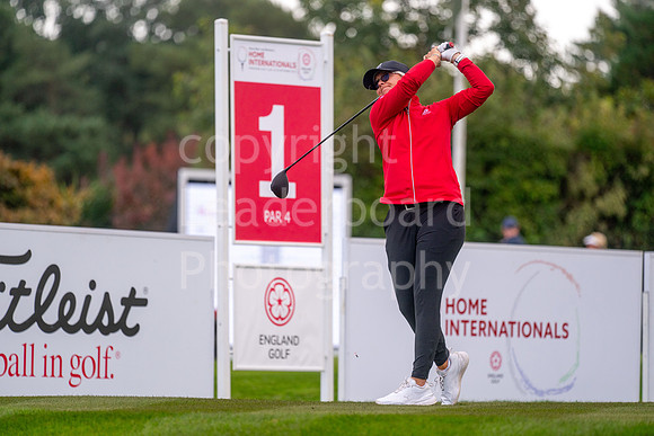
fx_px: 5451
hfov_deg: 6.9
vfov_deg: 4.6
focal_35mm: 300
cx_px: 327
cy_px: 218
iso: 400
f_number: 4.5
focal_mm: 300
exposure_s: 1/2000
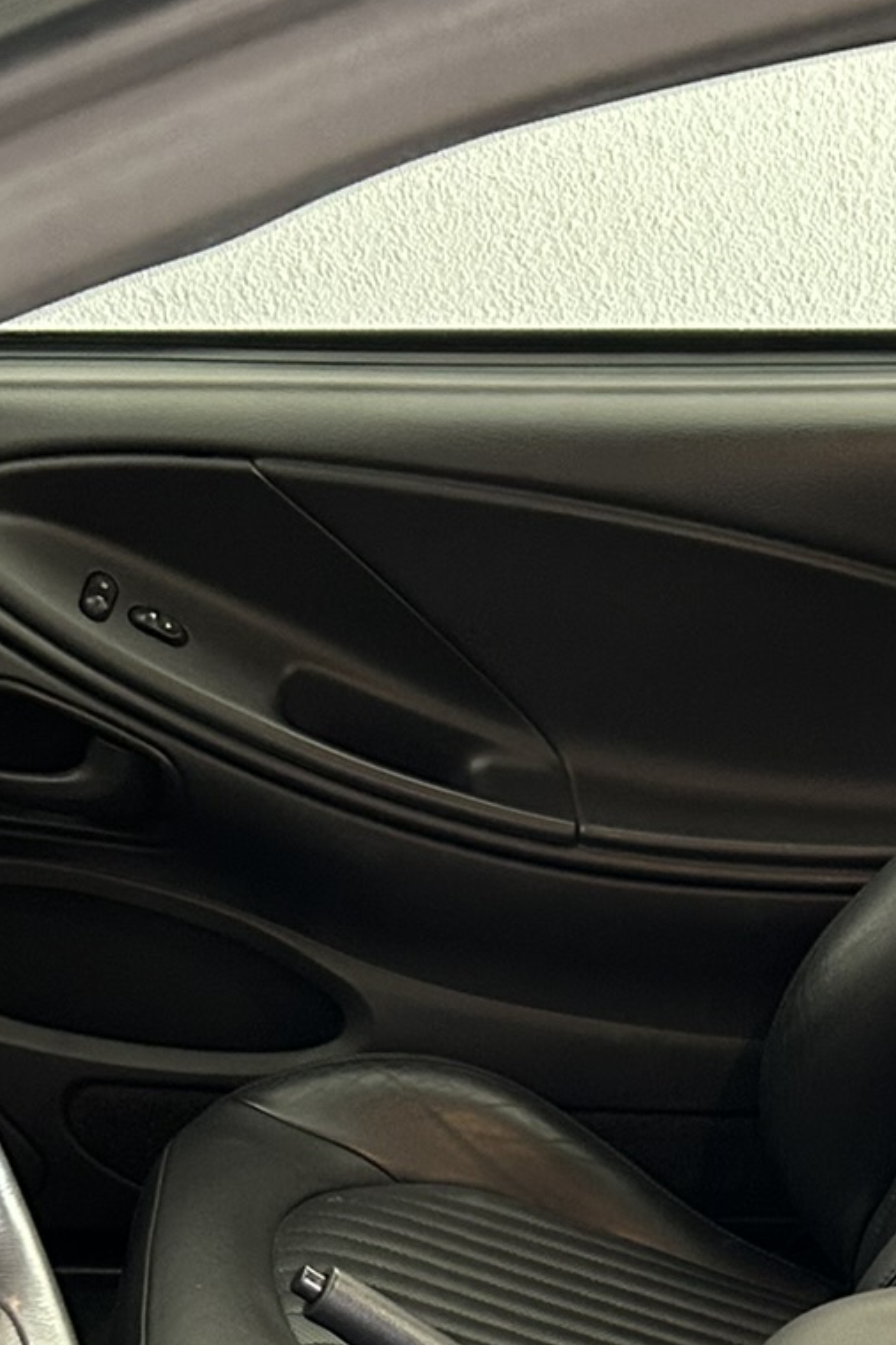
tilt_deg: -36.4
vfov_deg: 24.3
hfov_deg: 18.3
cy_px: 1745
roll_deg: -4.0
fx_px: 2725
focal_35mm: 73
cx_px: 843
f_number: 1.5
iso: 640
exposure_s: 1/30
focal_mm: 5.7
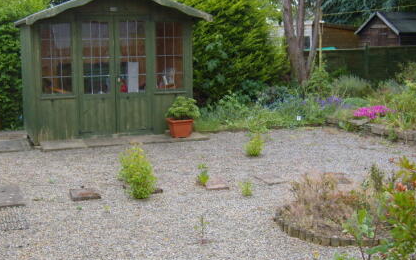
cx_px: 182
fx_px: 590
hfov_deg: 38.8
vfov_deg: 24.9
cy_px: 128
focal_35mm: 52
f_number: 2.8
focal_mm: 7.4
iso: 80
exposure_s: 1/180
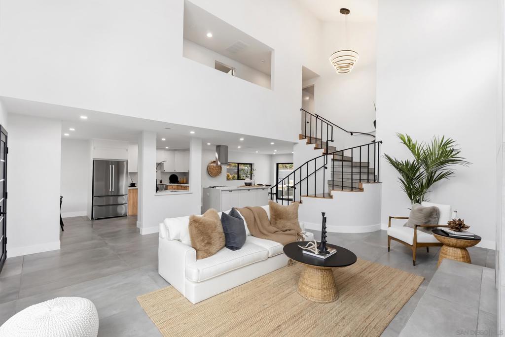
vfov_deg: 73.8
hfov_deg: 96.7
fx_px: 225
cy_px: 168
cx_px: 252
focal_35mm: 16
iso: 500
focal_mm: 16
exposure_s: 1/15
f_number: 8
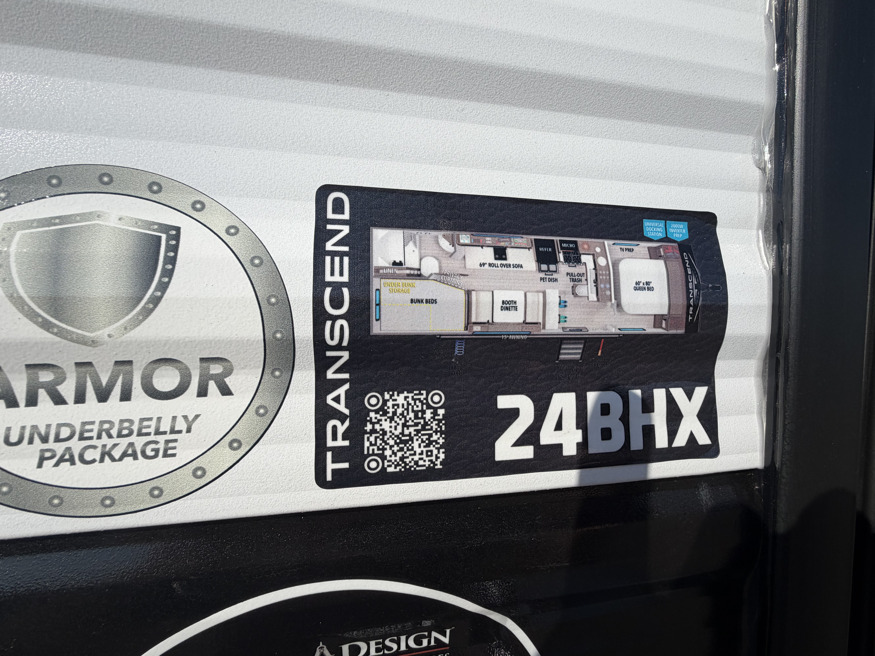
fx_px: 379
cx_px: 459
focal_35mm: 15
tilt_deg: -0.7
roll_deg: +0.4
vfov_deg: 81.7
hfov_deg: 98.1
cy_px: 323
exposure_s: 1/1848
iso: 20
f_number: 2.2
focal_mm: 2.22
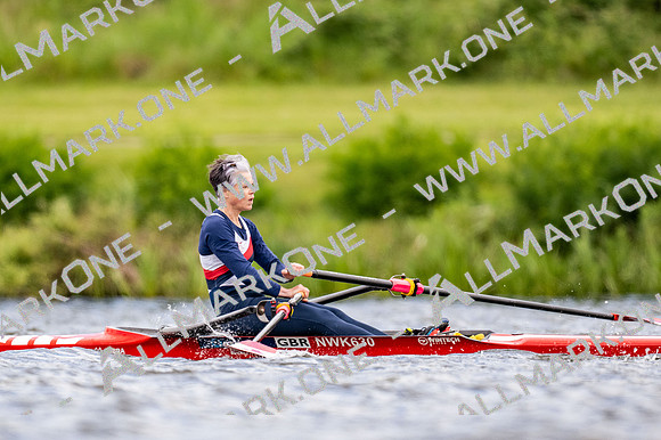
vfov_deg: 1.5
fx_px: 16515
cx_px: 330
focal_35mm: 900
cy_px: 220
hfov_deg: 2.3
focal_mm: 600
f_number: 4
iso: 800
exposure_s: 1/2500
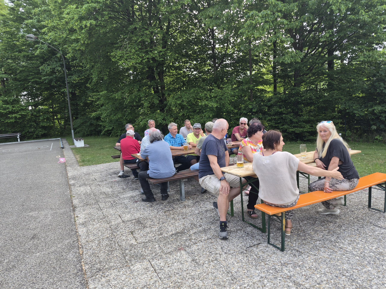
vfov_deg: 58.9
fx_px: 256
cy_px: 144
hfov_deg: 73.9
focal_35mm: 23
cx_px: 193
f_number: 1.8
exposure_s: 1/180
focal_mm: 5.4
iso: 32
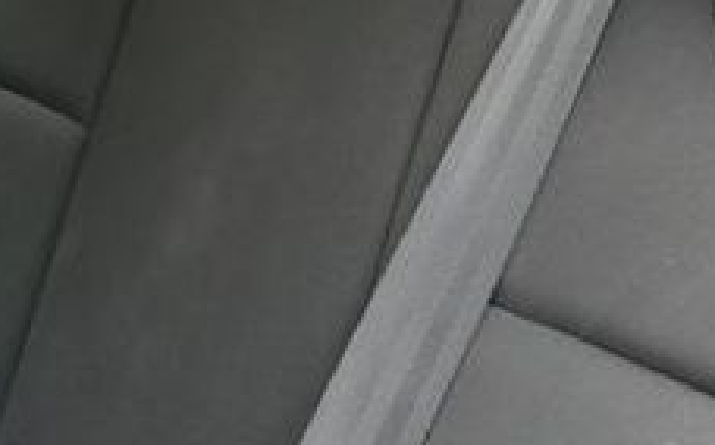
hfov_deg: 18.2
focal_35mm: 112
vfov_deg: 11.6
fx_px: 2180
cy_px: 387
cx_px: 19
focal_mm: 9.12
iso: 200
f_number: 2.8
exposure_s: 1/60
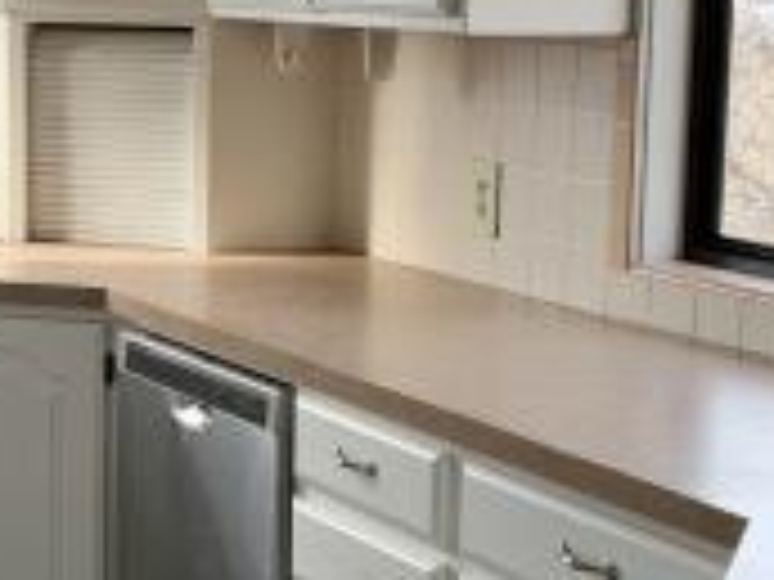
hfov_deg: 20.1
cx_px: 220
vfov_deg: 15.2
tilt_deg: -8.1
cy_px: 297
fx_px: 2169
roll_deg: -1.0
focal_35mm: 97
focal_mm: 4.25
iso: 32
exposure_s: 1/121
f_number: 1.8
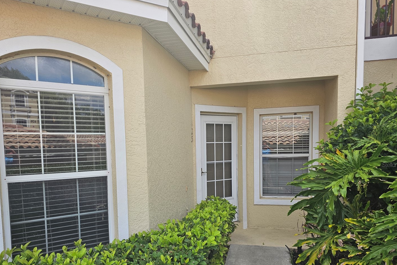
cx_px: 185
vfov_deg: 47.5
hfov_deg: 67.3
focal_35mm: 27
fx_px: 298
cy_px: 165
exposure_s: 1/719
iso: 20
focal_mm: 6.3
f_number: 1.7
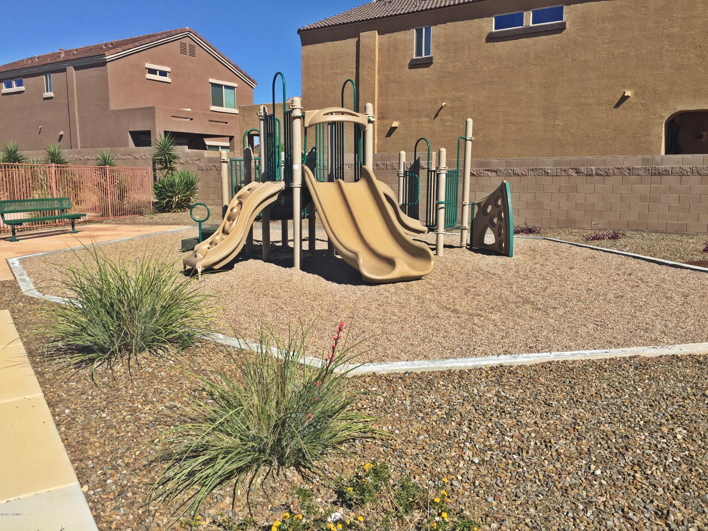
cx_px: 354
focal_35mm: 29
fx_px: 593
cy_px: 266
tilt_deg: -6.8
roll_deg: -1.2
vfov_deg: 48.2
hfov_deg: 61.7
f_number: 2.2
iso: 32
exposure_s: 1/2825
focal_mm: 4.15
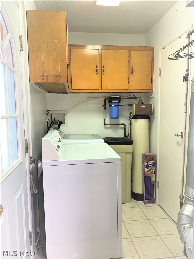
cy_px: 130
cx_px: 97
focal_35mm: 26
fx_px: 194
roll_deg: +0.4
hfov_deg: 53.1
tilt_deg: -6.0
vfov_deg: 67.3
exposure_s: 1/15
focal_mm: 4.25
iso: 50
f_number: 1.8
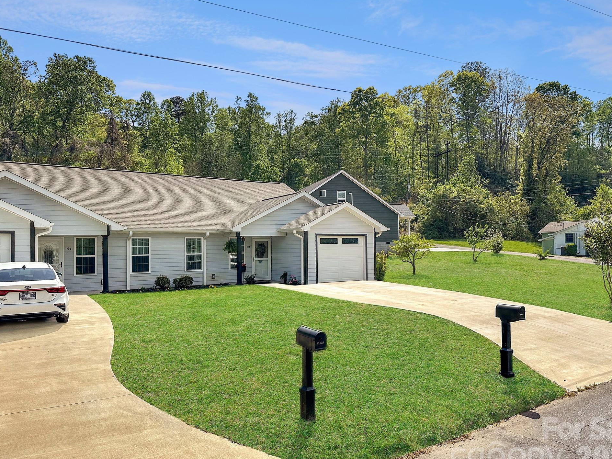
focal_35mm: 26
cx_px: 314
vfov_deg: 53.1
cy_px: 232
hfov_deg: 67.3
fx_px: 460
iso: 80
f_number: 1.78
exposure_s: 1/6211
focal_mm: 6.86
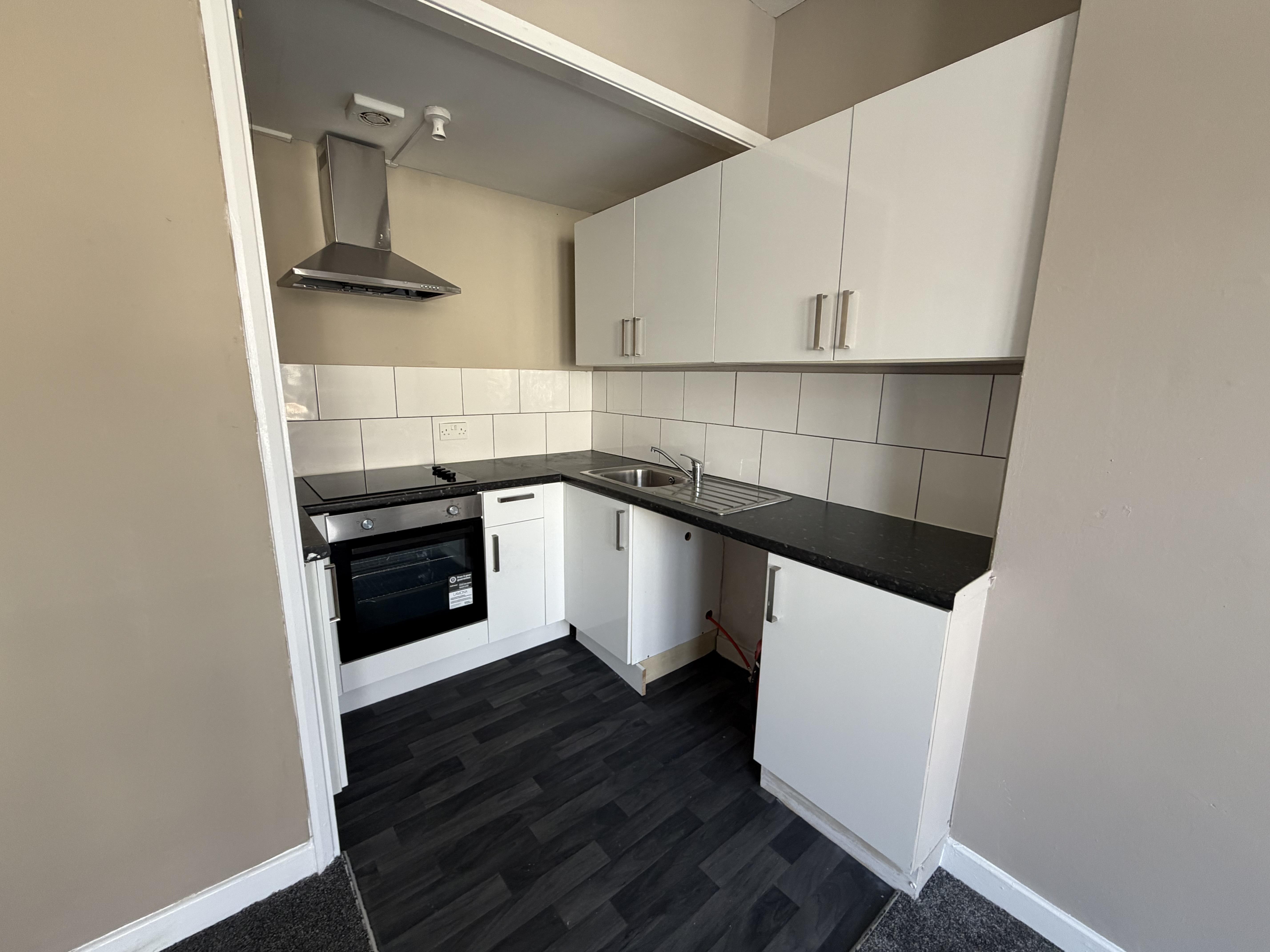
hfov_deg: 102.1
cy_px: 476
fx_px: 514
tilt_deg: -9.7
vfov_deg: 85.7
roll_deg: +0.2
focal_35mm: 14
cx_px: 635
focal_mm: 2.22
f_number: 2.2
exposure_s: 1/121
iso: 250
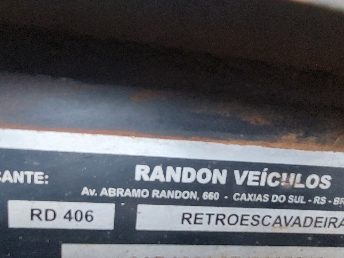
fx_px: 248
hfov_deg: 68.6
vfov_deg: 53.7
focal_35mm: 25
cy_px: 174
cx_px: 136
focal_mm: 1.74
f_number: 2.2
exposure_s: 1/30
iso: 320
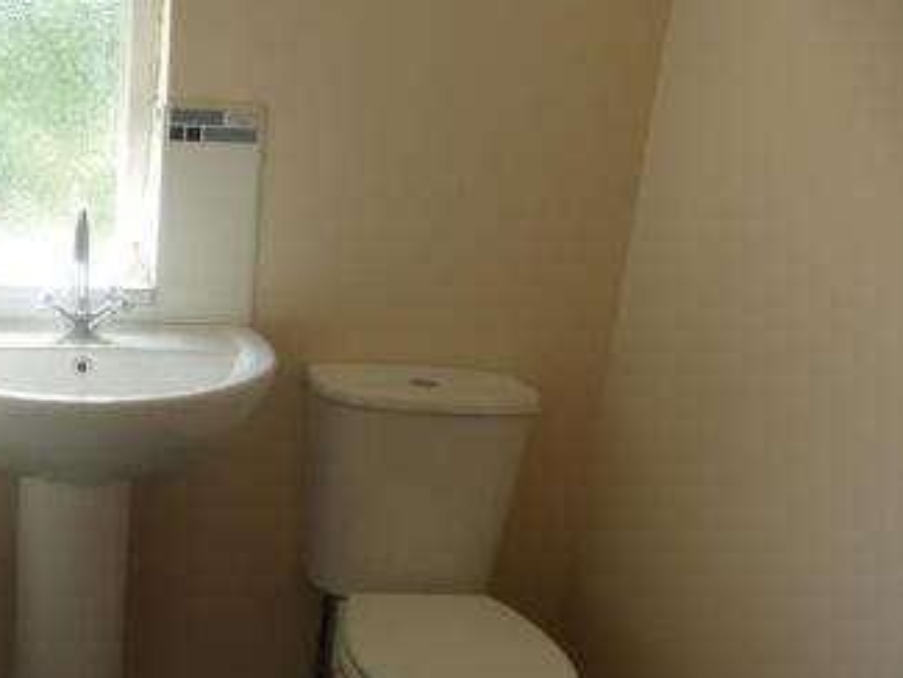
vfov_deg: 33.4
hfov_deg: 40.8
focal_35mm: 43
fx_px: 1122
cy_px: 427
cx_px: 107
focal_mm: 4.3
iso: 200
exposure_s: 1/100
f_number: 4
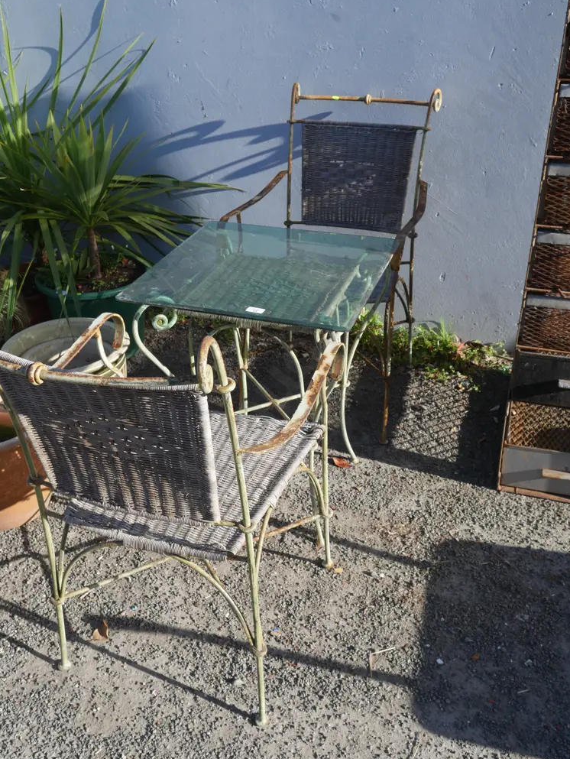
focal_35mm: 33
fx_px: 724
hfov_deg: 43.0
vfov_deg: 55.3
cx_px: 282
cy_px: 382
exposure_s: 1/320
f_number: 6.3
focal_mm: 16
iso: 200
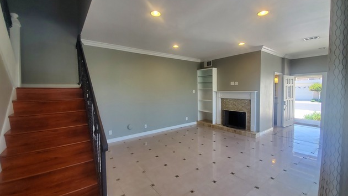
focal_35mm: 15
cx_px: 175
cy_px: 95
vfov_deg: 70.5
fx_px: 138
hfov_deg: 103.0
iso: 80
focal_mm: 1.8
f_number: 2.2
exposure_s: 1/59
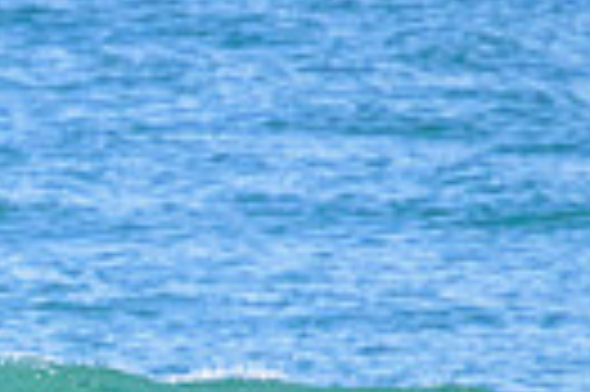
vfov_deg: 0.4
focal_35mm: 3550
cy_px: 692
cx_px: -284
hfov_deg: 0.6
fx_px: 58108
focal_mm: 800
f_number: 11
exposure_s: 1/2000
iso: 2800
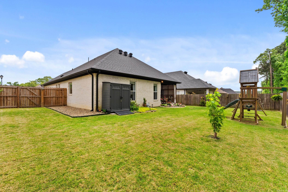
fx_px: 120
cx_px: 144
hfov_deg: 100.4
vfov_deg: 77.3
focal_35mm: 15
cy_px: 96
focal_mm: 10
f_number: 9
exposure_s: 1/160
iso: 200
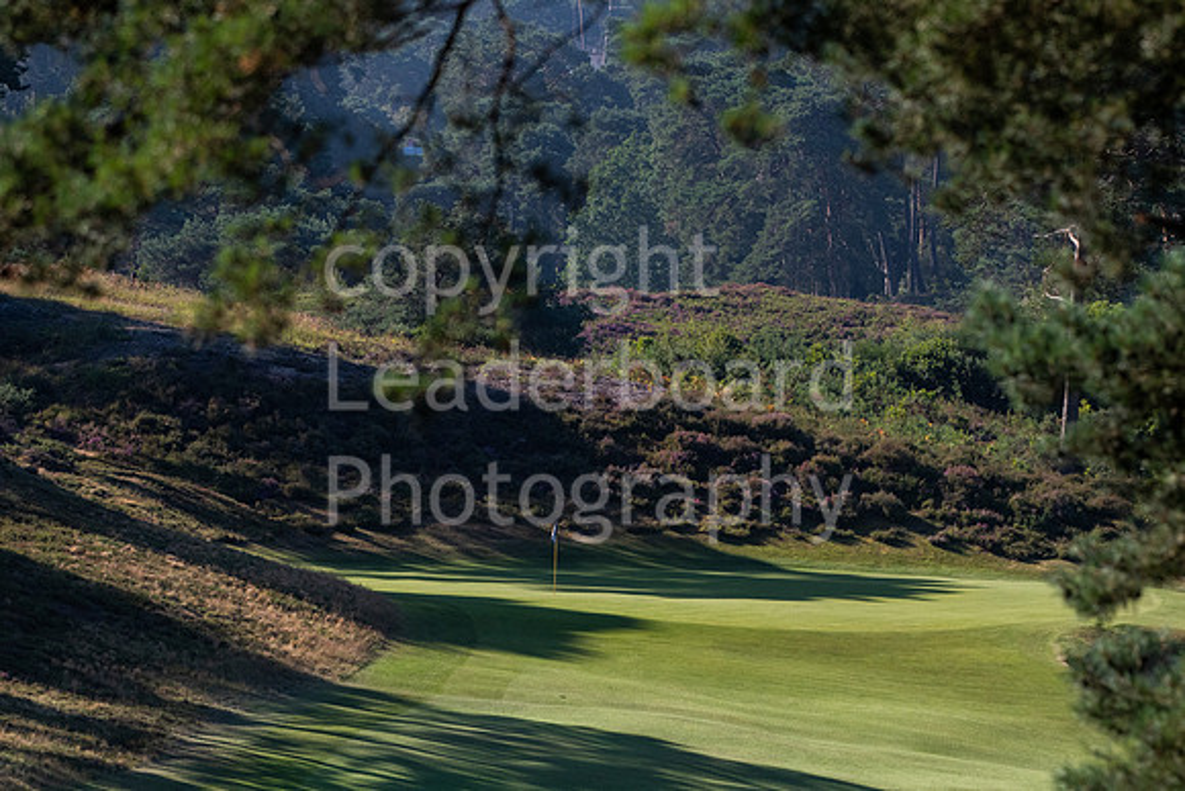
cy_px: 396
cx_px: 592
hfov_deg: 6.9
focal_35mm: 300
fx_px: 9877
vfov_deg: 4.6
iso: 800
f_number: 6.3
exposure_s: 1/2500
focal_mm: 200
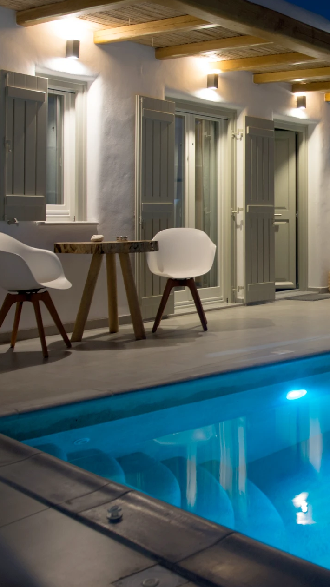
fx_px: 669
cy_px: 295
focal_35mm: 43
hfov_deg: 25.8
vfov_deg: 47.4
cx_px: 356
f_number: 3.2
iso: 200
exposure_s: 1/3
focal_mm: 18
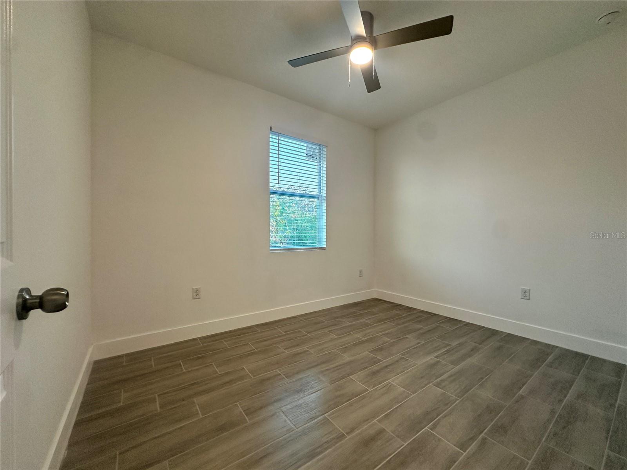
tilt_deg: -0.2
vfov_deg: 85.7
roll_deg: -0.3
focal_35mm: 14
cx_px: 314
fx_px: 254
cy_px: 235
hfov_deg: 102.1
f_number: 2.2
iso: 200
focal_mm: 2.22
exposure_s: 1/120
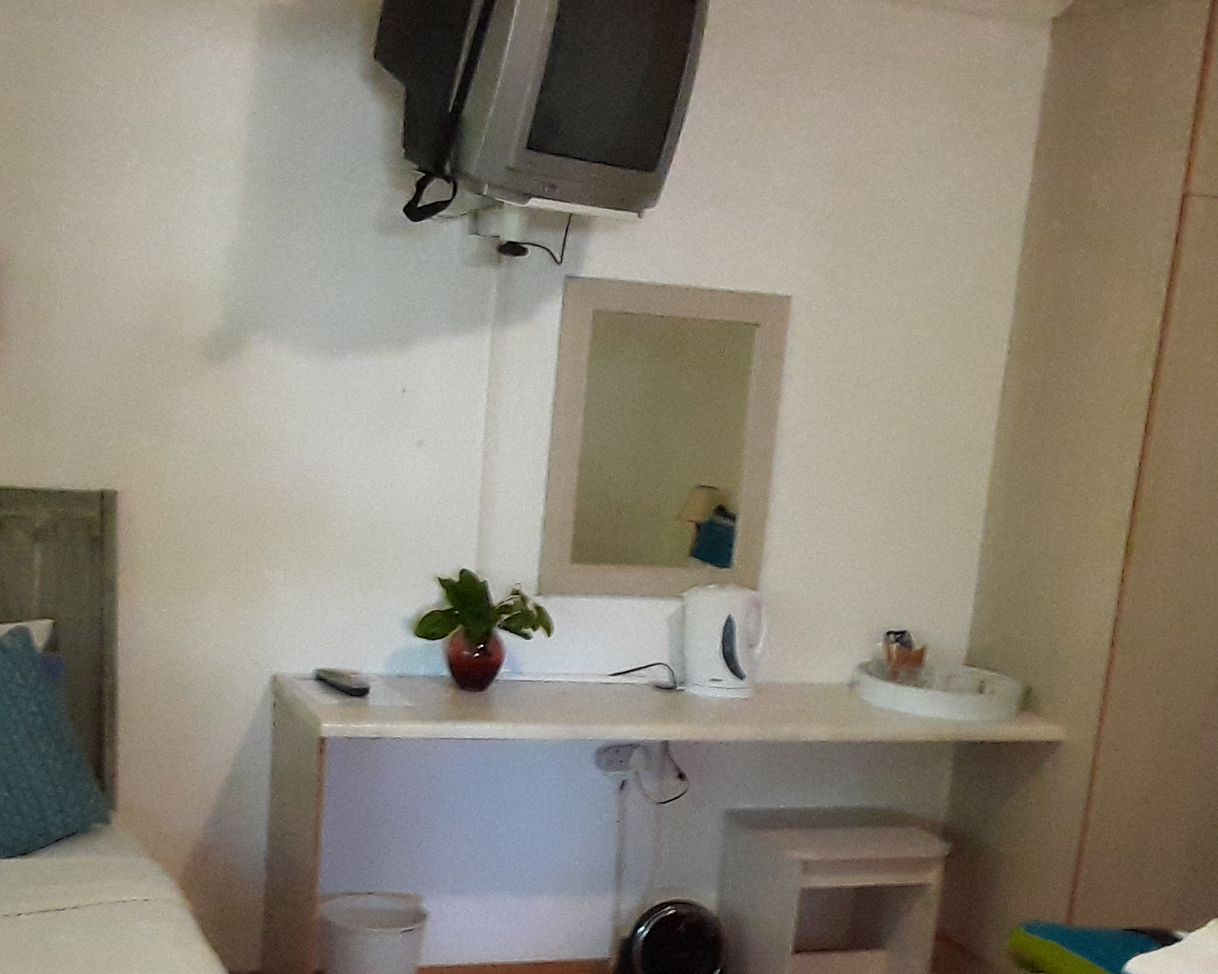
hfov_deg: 35.9
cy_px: 762
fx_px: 1874
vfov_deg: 28.6
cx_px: 480
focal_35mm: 52
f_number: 1.9
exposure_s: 1/25
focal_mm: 2.2
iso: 400
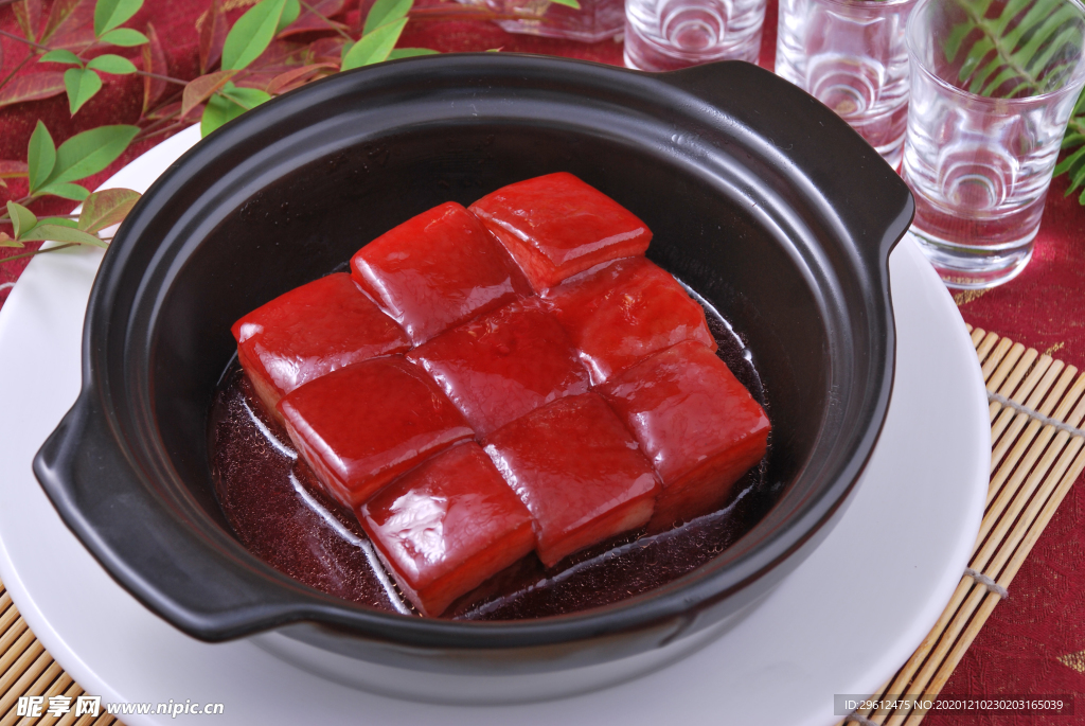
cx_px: 542
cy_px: 363
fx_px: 3394
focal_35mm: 112
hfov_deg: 18.2
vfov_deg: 12.2
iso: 100
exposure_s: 1/160
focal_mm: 75
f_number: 11
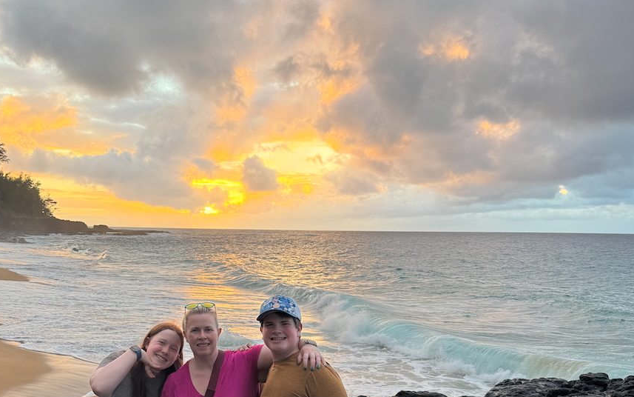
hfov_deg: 51.5
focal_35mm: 38
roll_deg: -0.3
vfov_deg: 33.0
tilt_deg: -7.1
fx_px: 657
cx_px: 287
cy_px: 296
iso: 50
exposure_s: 1/135
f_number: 1.78
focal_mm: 6.76
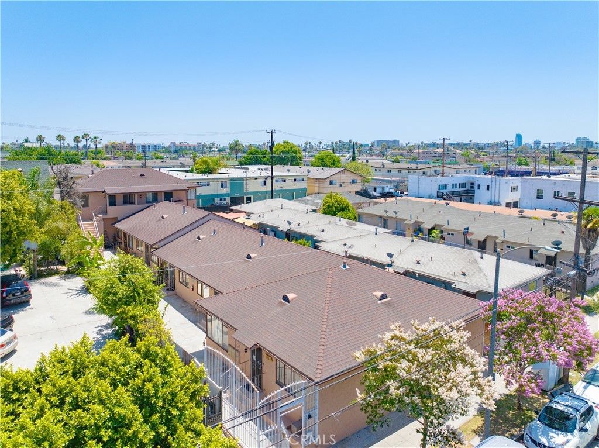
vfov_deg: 56.7
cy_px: 224
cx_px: 300
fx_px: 415
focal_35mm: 24
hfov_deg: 71.6
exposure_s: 1/2000
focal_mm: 12.29
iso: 110
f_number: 2.8
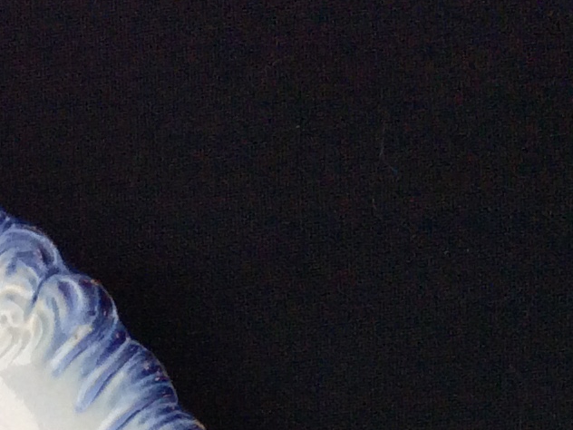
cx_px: -218
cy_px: 809
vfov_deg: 10.5
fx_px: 2168
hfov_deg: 14.3
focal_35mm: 131
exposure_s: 1/120
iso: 64
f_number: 2.4
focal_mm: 3.3
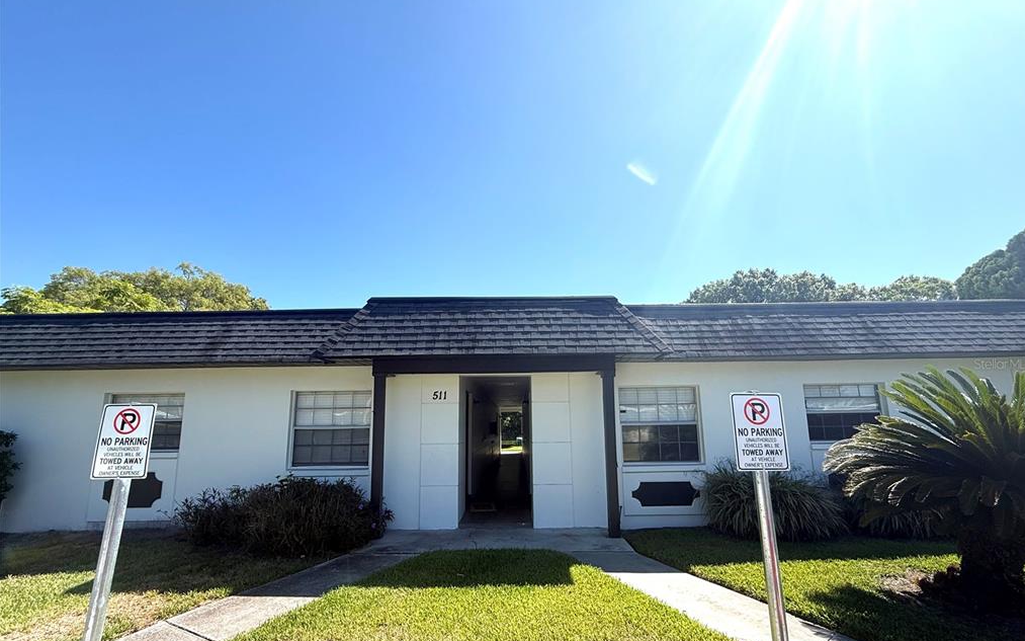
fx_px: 419
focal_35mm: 15
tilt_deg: +8.4
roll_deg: +0.8
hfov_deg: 101.5
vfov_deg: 74.4
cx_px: 517
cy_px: 364
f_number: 2.2
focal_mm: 2.22
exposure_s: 1/1613
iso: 50
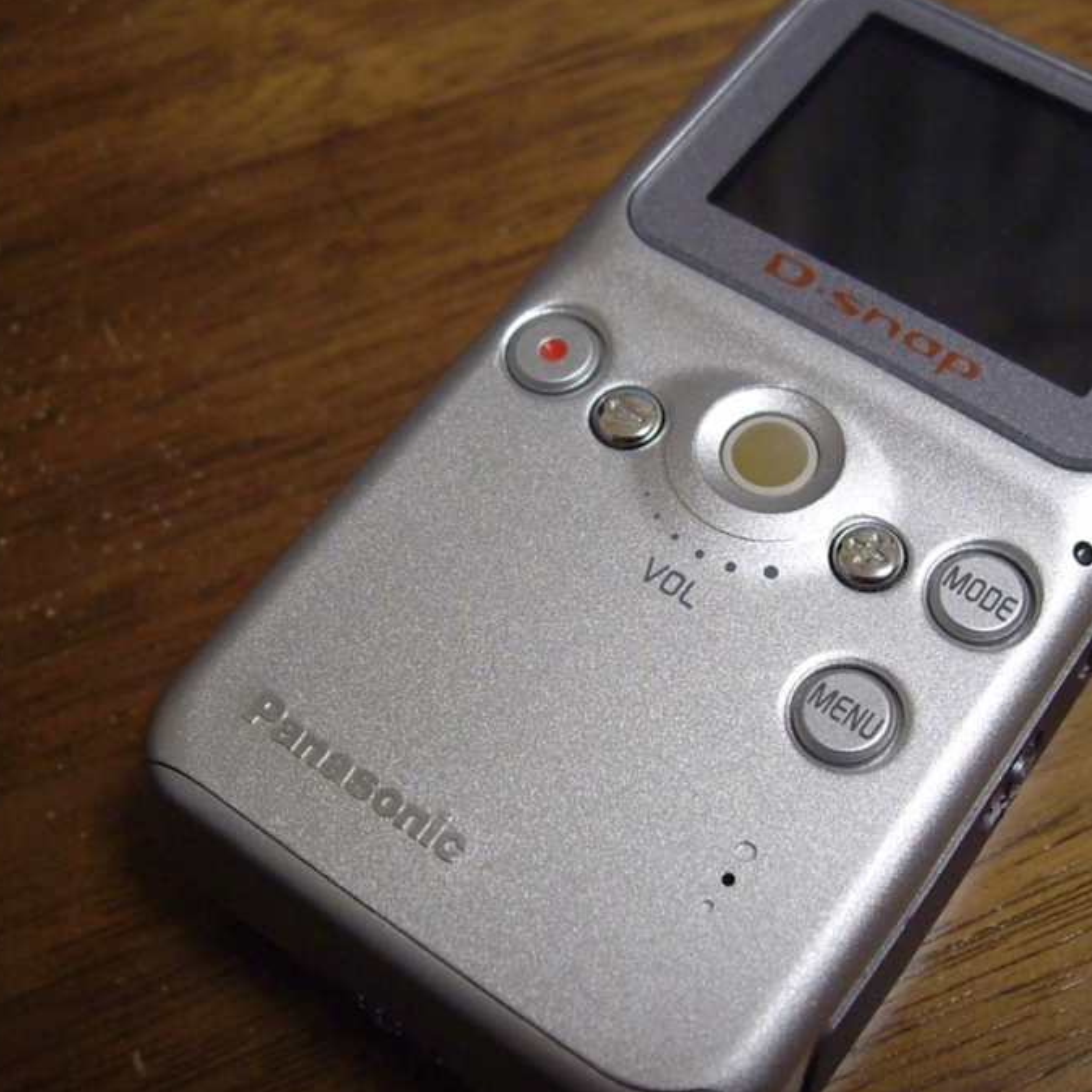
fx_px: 1820
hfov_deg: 33.2
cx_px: 677
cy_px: 536
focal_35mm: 51
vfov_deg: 33.4
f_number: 2.8
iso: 400
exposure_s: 1/60
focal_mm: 7.9
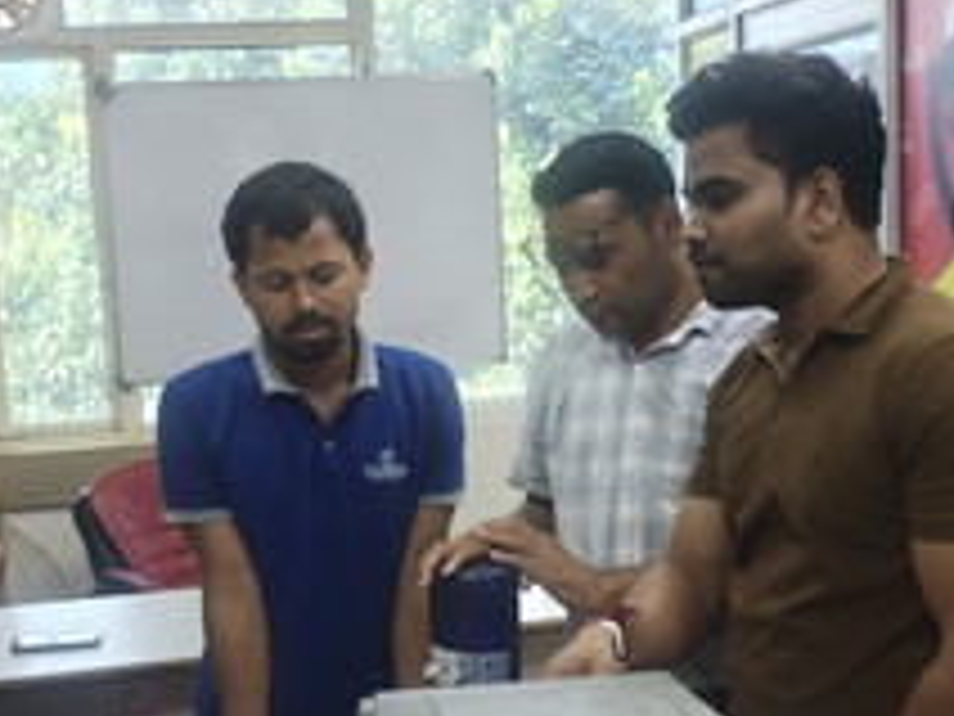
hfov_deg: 32.7
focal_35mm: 59
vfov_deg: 24.8
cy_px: 421
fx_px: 1626
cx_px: 464
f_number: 1.4
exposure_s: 1/120
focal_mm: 5.89
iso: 497
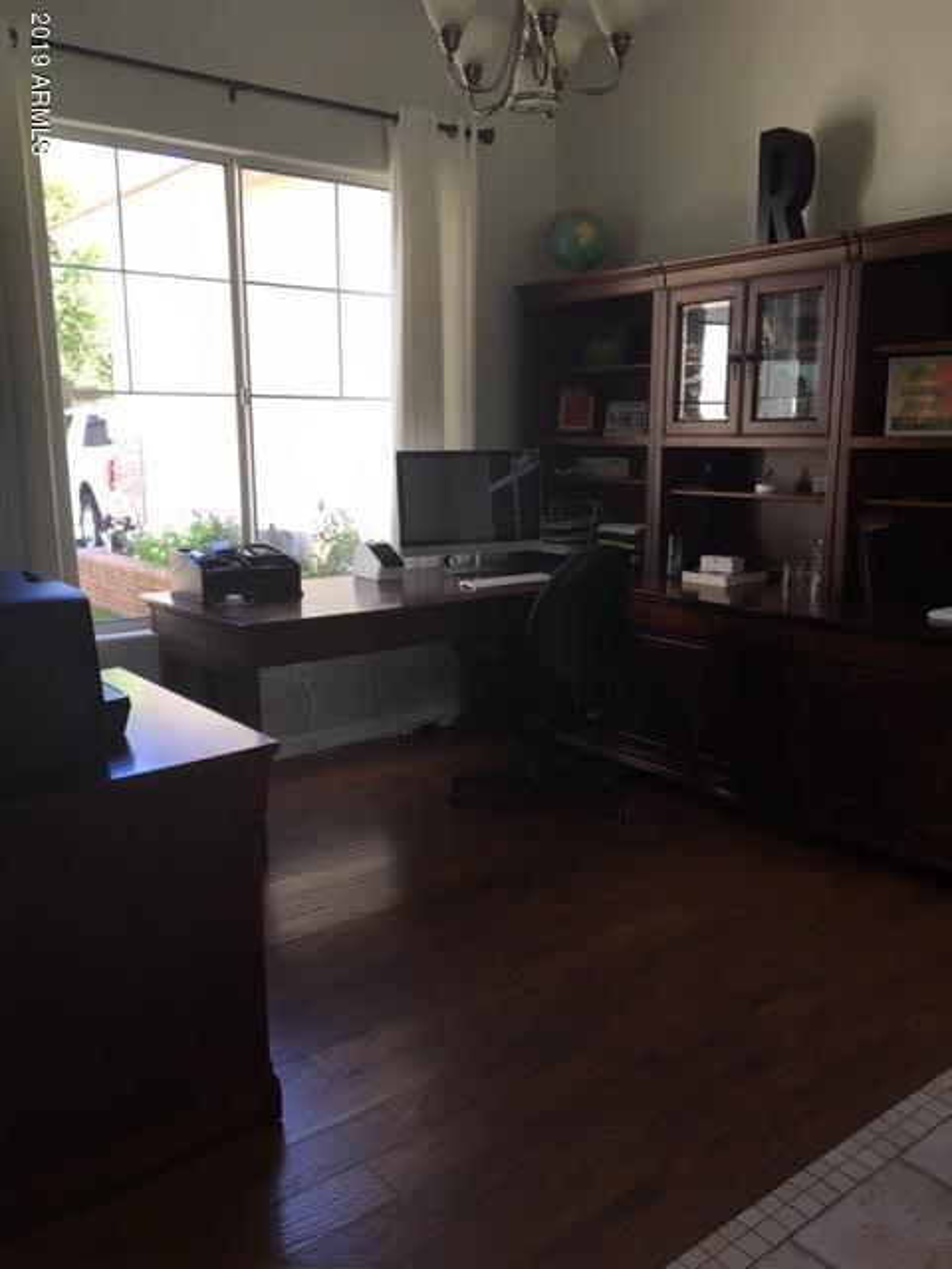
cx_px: 476
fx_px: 1063
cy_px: 634
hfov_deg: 48.2
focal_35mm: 29
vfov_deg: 61.7
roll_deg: +0.7
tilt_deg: -10.3
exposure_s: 1/40
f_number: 2.2
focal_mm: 4.15
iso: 25
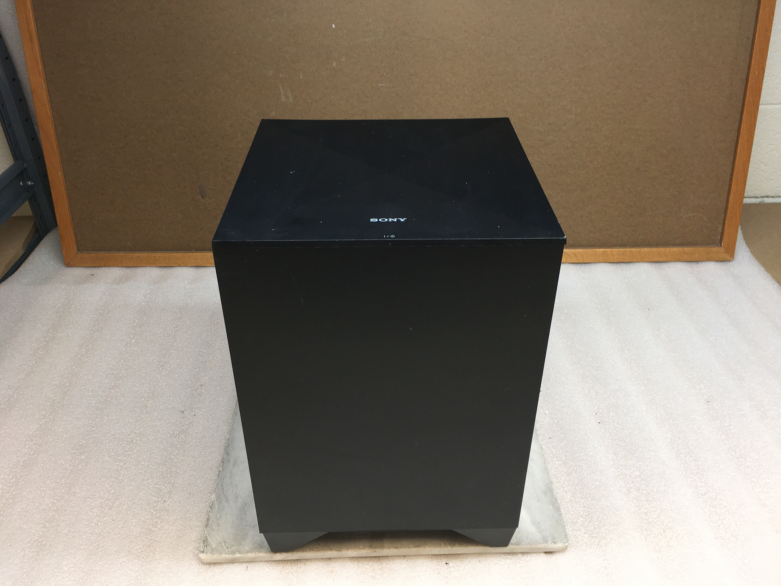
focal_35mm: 29
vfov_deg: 48.2
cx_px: 390
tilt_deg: -33.9
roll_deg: +1.8
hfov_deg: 61.7
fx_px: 654
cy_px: 293
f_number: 2.2
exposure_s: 1/60
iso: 25
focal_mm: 4.15
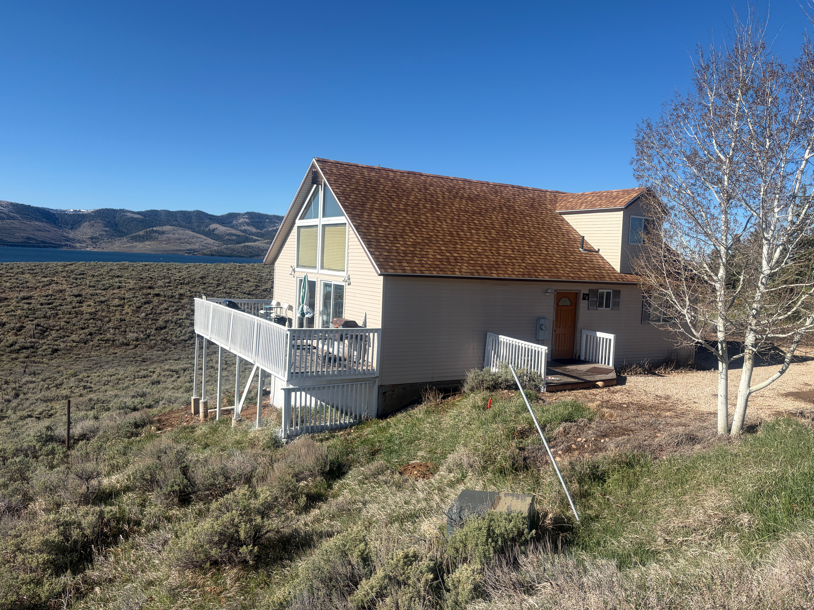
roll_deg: -2.7
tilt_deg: -2.5
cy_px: 295
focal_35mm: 27
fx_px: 635
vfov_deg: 51.3
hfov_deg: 65.3
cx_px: 419
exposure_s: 1/3279
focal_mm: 5.96
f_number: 1.6
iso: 50
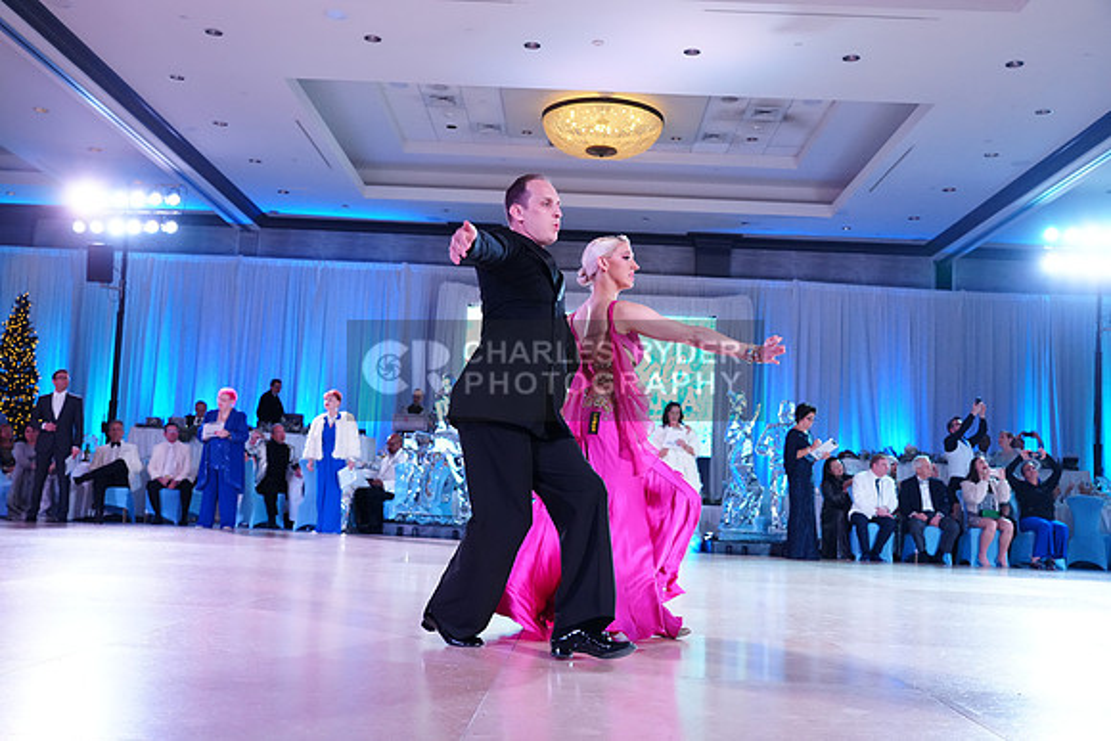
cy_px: 370
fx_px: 1049
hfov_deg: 55.8
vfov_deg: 38.9
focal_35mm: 34
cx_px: 556
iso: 3200
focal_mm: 34
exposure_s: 1/400
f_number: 4
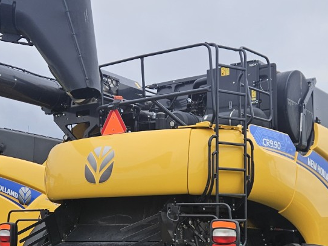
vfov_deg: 23.5
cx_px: 167
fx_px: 578
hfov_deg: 31.7
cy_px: 209
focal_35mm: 61
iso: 25
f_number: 1.8
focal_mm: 5.4
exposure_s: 1/1192
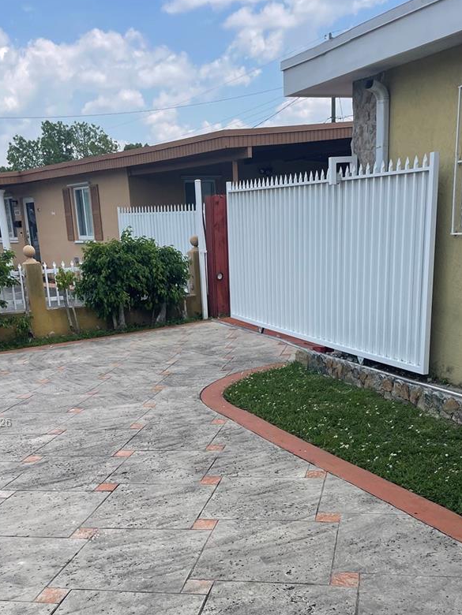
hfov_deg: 36.0
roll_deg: +2.6
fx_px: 712
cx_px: 220
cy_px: 423
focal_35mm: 40
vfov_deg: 45.9
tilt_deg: -15.2
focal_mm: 4.2
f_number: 1.6
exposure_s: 1/2817
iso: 32
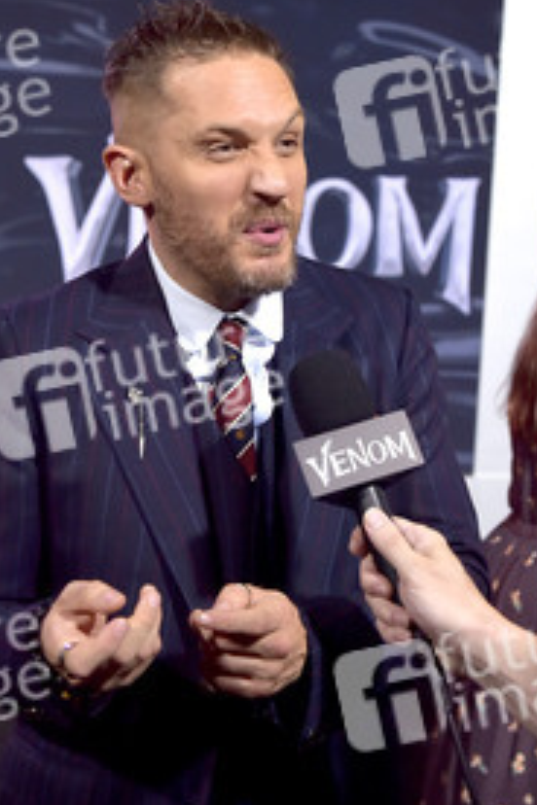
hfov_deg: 24.6
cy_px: 537
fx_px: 1231
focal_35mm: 55
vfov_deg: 35.9
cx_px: 220
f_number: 4
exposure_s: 1/200
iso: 800
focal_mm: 38
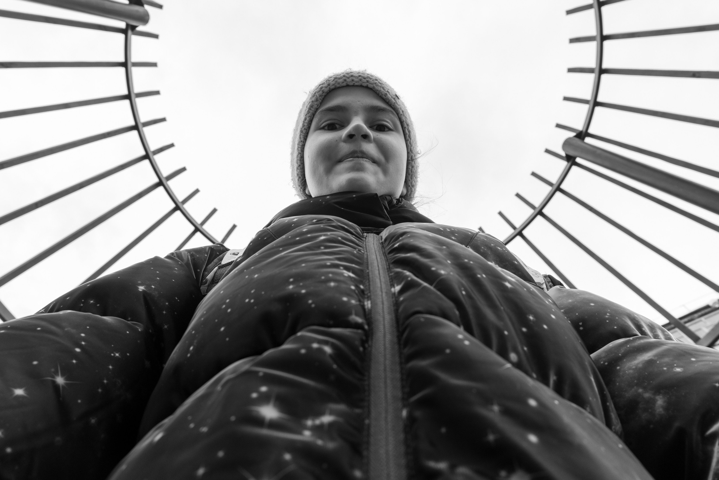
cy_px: 240
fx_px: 494
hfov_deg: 72.1
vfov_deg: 51.8
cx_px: 360
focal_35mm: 25
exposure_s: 1/100
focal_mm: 16
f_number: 6.4
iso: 100
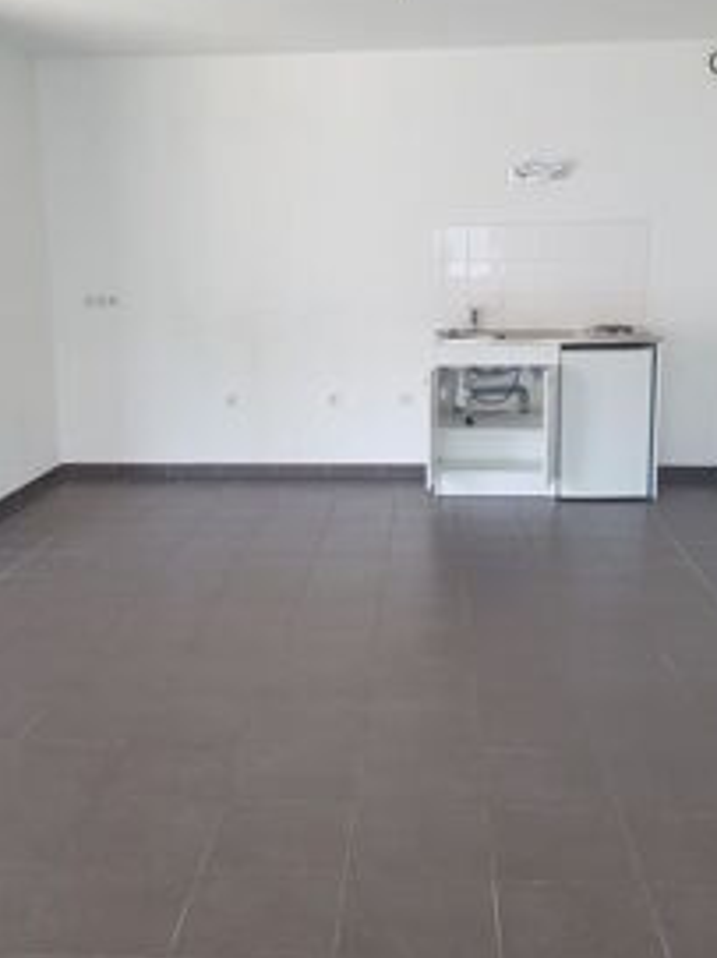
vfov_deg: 45.7
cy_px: 419
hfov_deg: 35.1
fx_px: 1133
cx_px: 336
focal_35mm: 41
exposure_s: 1/50
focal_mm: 4.2
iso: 80
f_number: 1.7
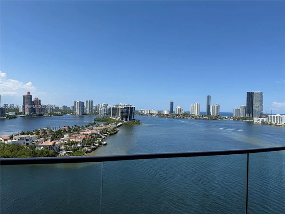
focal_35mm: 24
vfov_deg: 56.8
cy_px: 107
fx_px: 198
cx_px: 142
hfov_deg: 71.6
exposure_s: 1/5714
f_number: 1.78
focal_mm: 6.76
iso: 80
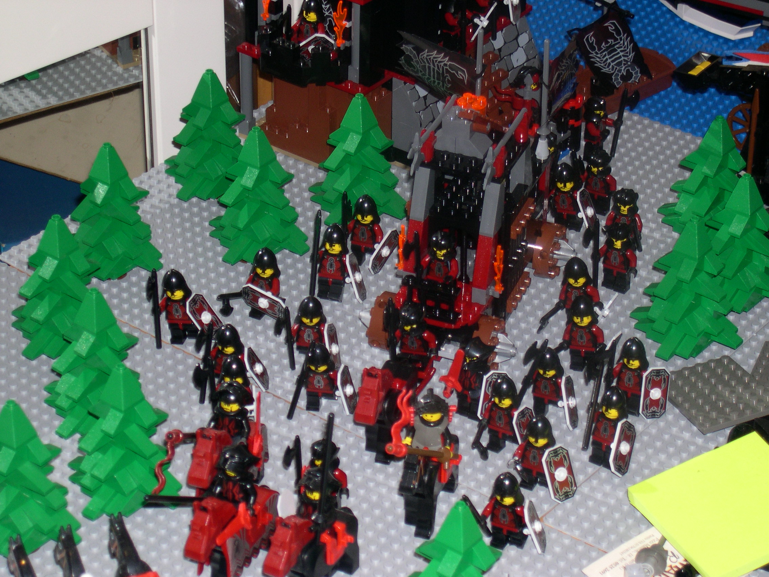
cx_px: 384
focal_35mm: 114
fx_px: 2533
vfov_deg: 13.0
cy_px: 288
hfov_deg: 17.3
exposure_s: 1/60
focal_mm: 24
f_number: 4.9
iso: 156
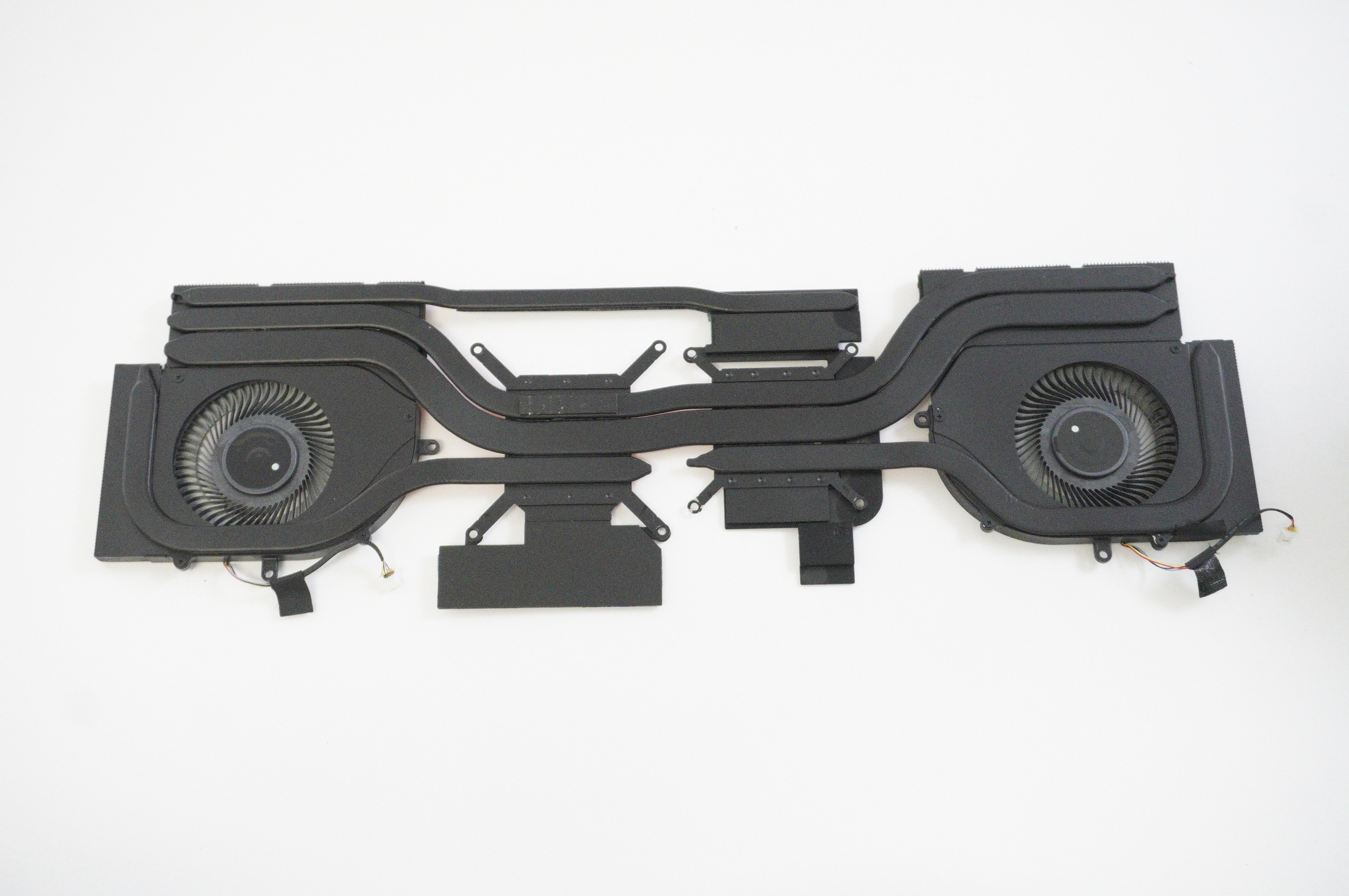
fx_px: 1460
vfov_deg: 34.1
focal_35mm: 39
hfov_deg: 49.6
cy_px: 448
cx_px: 674
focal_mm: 26
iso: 8000
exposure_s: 1/250
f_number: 5.6
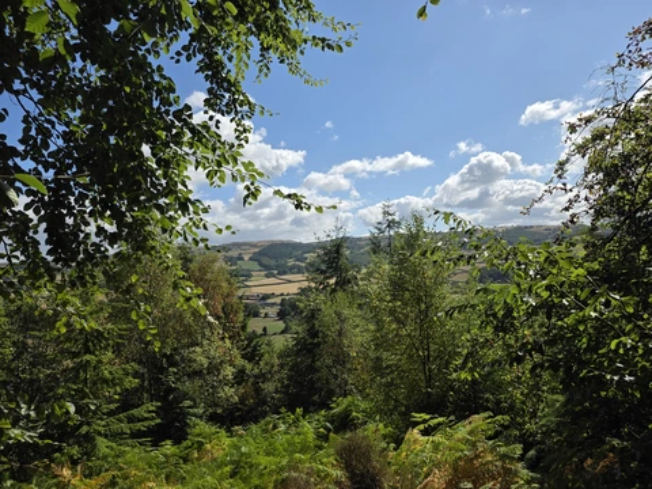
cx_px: 326
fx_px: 433
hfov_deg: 73.9
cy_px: 244
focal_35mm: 23
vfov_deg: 58.9
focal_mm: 6.3
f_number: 1.7
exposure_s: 1/7944
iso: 64
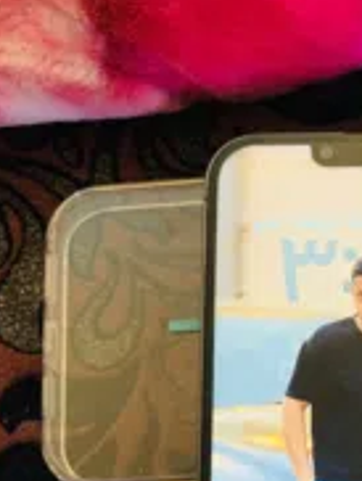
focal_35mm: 57
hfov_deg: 24.8
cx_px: 344
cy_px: 497
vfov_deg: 30.9
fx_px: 793
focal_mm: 4.25
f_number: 1.8
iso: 160
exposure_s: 1/60
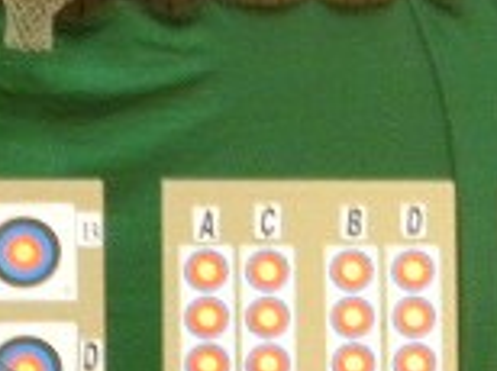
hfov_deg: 4.0
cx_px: 997
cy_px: 403
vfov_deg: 3.0
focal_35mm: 487
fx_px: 6981
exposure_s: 1/12.6
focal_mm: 20.8
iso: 400
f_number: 4
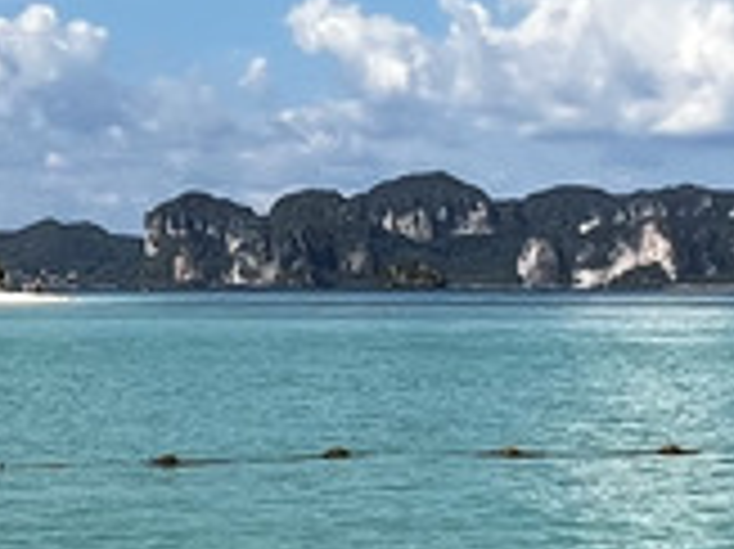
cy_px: 274
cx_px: 194
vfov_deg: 15.4
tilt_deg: -0.2
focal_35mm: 96
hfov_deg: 20.3
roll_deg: +0.4
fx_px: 2034
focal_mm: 1.57
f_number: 1.8
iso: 32
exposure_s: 1/2222
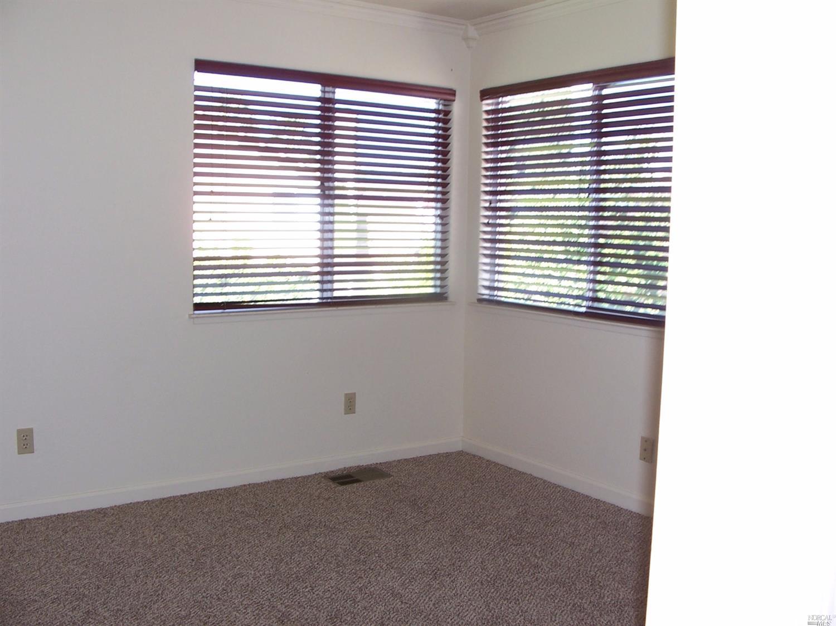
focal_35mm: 35
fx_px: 845
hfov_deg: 52.6
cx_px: 418
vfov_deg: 40.7
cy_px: 313
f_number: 2.8
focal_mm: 6
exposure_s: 1/60
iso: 80
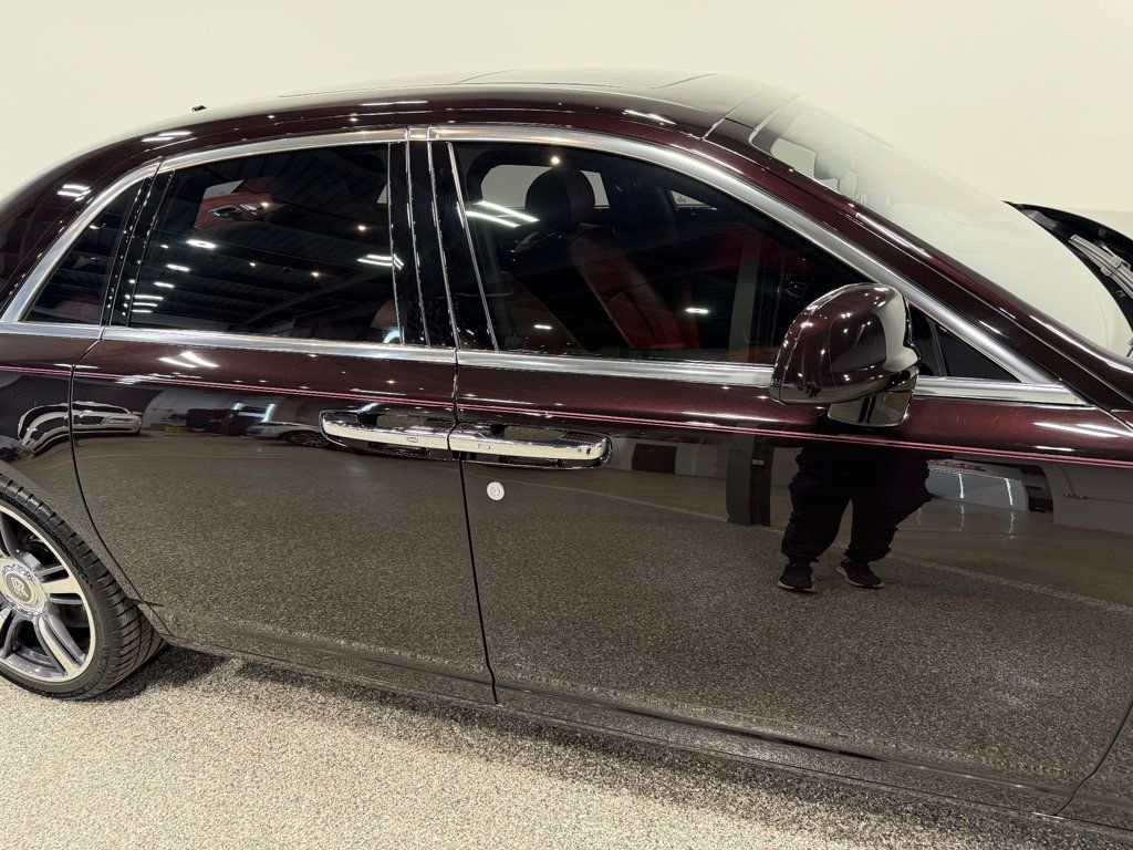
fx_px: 786
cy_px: 425
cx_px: 566
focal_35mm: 24
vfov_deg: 56.8
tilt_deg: -22.5
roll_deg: +4.1
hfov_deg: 71.6
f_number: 1.78
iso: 250
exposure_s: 1/120
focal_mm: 6.76
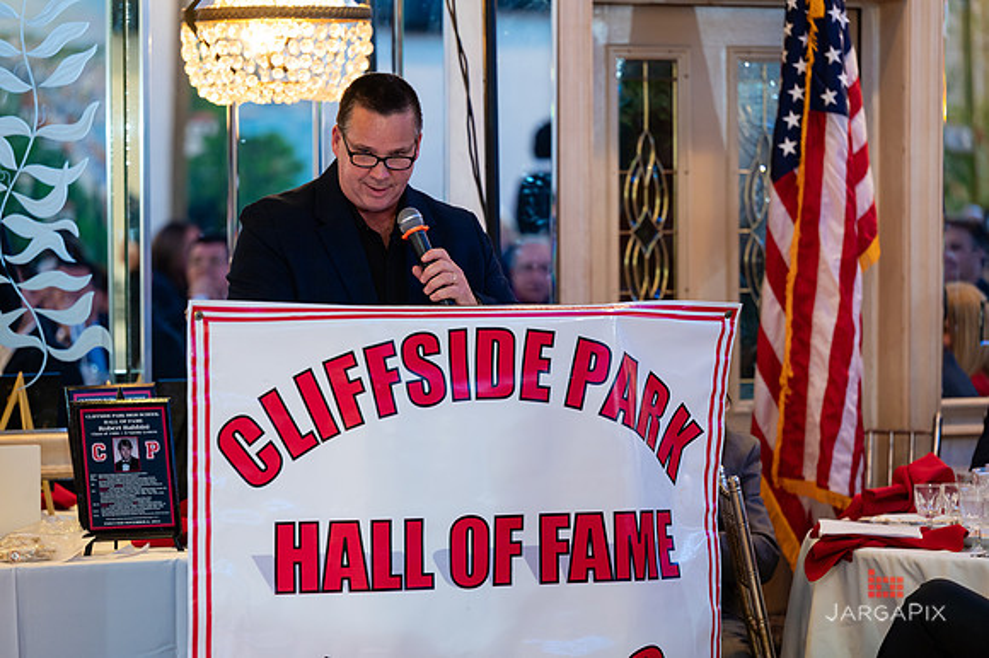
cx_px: 479
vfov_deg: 9.7
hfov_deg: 14.6
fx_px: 3865
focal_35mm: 141
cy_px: 319
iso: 1250
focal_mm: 135
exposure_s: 1/125
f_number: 3.2
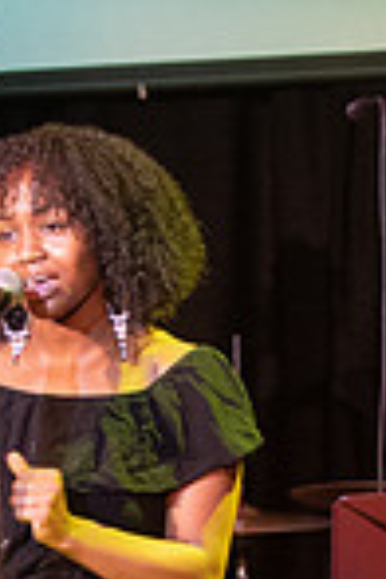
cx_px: 63
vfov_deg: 6.0
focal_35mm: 344
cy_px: 693
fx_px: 5532
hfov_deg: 4.0
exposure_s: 1/200
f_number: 2.8
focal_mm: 75
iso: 3200
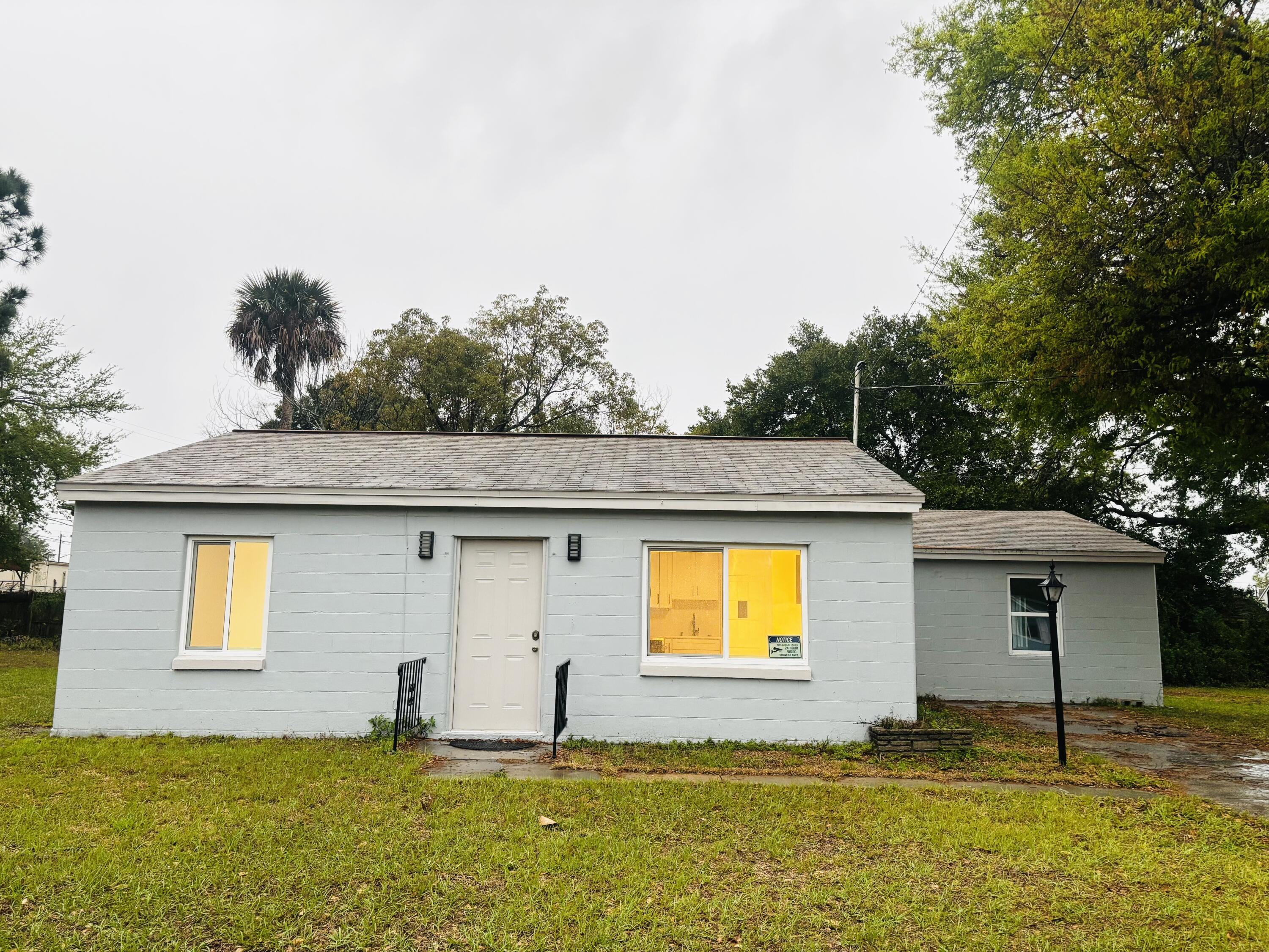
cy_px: 476
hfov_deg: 67.3
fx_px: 953
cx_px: 634
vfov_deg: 53.1
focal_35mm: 26
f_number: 1.6
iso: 160
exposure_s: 1/60
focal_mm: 5.96
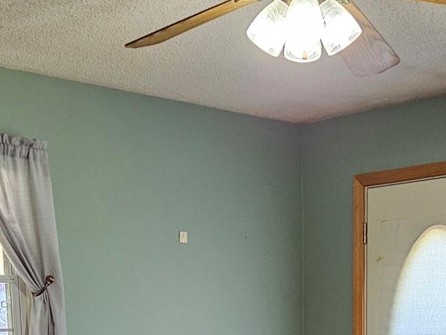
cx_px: 251
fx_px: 1031
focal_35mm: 80
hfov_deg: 24.4
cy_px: 518
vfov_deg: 16.6
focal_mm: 5.4
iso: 400
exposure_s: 1/120
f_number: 1.8
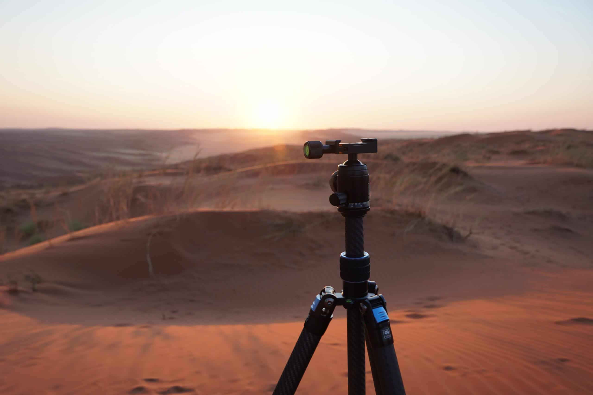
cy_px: 198
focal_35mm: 27
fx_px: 445
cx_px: 296
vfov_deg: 47.9
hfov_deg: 67.4
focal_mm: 18
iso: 100
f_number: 4.5
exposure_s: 1/50
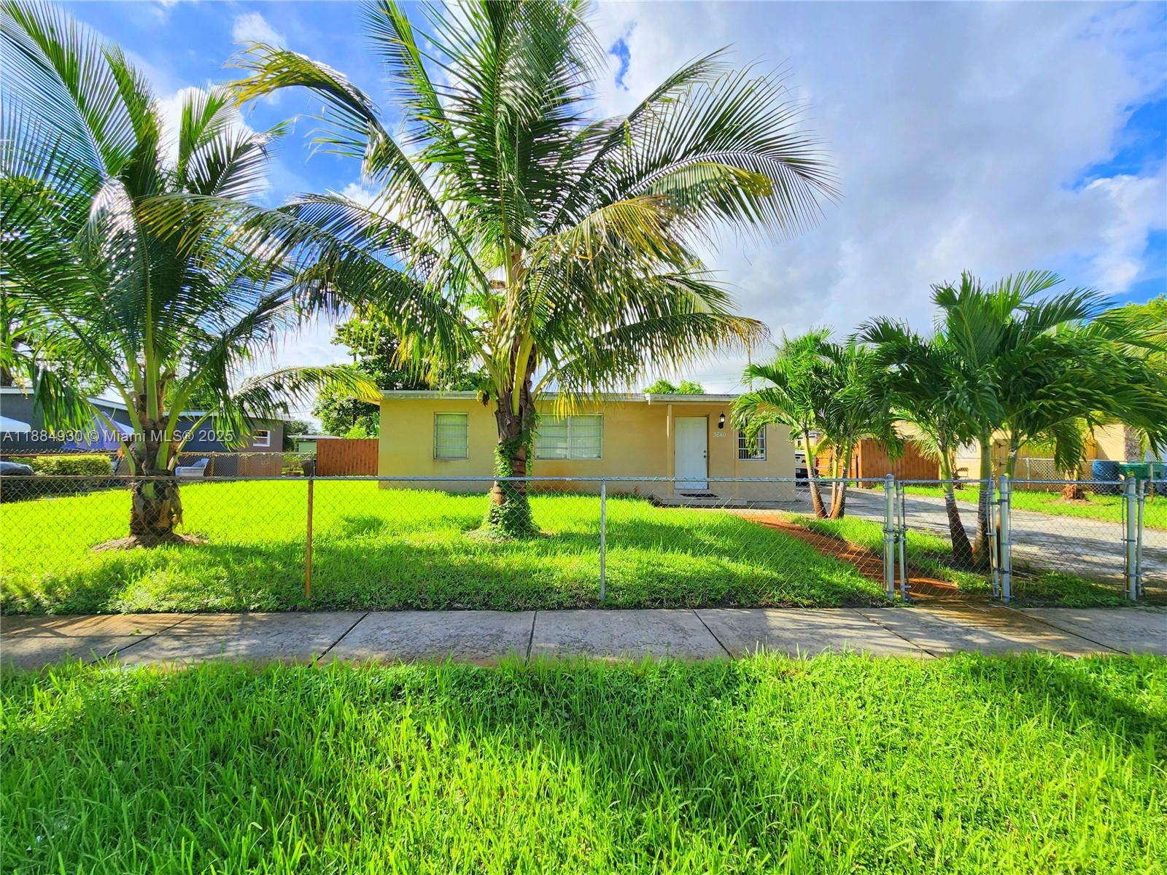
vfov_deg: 89.9
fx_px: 438
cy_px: 438
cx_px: 584
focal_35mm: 13
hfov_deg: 106.2
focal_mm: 2.2
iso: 50
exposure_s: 1/1429
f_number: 2.2
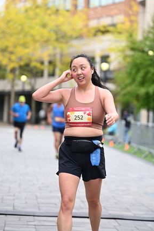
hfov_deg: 10.6
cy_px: 101
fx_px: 833
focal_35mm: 130
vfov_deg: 15.8
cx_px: 98
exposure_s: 1/1600
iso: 640
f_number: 2.8
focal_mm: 101
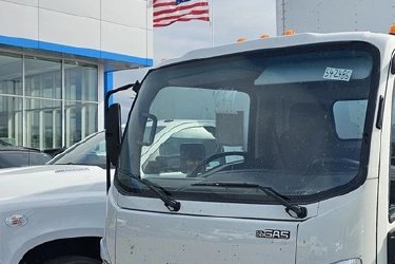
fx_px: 560
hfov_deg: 34.8
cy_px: 181
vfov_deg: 26.3
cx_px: 408
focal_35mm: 51
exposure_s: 1/1395
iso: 10
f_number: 1.7
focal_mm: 6.3
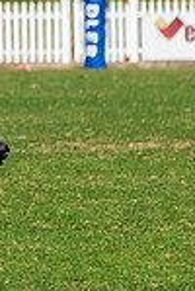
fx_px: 8790
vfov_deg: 1.9
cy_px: -52
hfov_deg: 1.3
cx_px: -183
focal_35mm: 1087
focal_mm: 280
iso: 800
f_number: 10
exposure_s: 1/2000
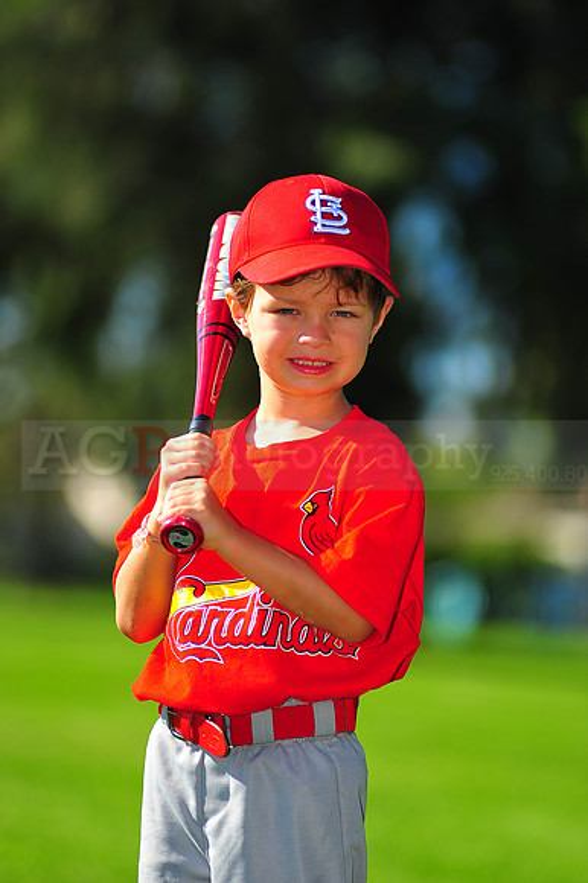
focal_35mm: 180
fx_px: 4415
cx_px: 294
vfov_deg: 11.4
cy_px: 442
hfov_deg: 7.6
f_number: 3.5
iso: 200
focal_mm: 180
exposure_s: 1/1600
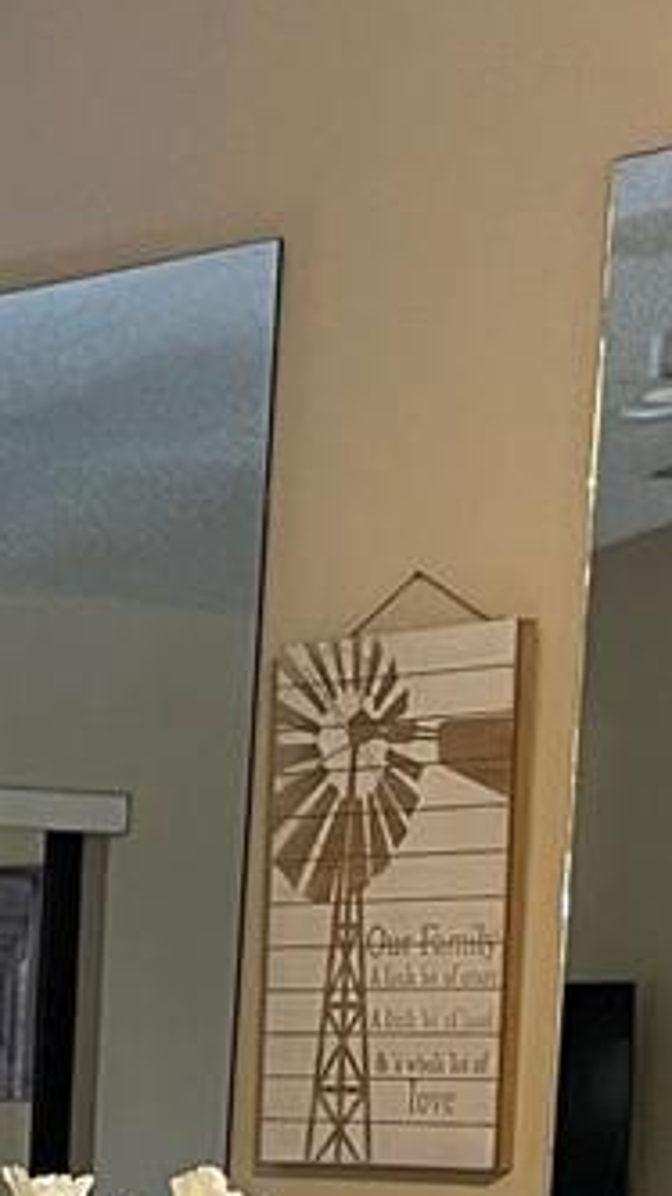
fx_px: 4155
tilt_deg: -7.4
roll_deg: -2.5
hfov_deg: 8.8
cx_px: -579
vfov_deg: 15.7
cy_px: 1505
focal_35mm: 131
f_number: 1.6
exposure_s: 1/60
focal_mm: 5.1
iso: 250
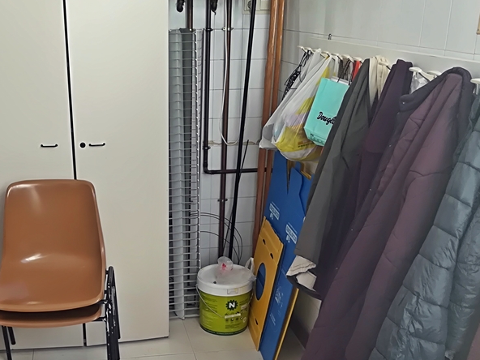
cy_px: 260
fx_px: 624
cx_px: 170
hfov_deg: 41.7
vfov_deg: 31.7
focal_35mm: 45
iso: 64
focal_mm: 3.83
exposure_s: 1/50
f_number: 2.2
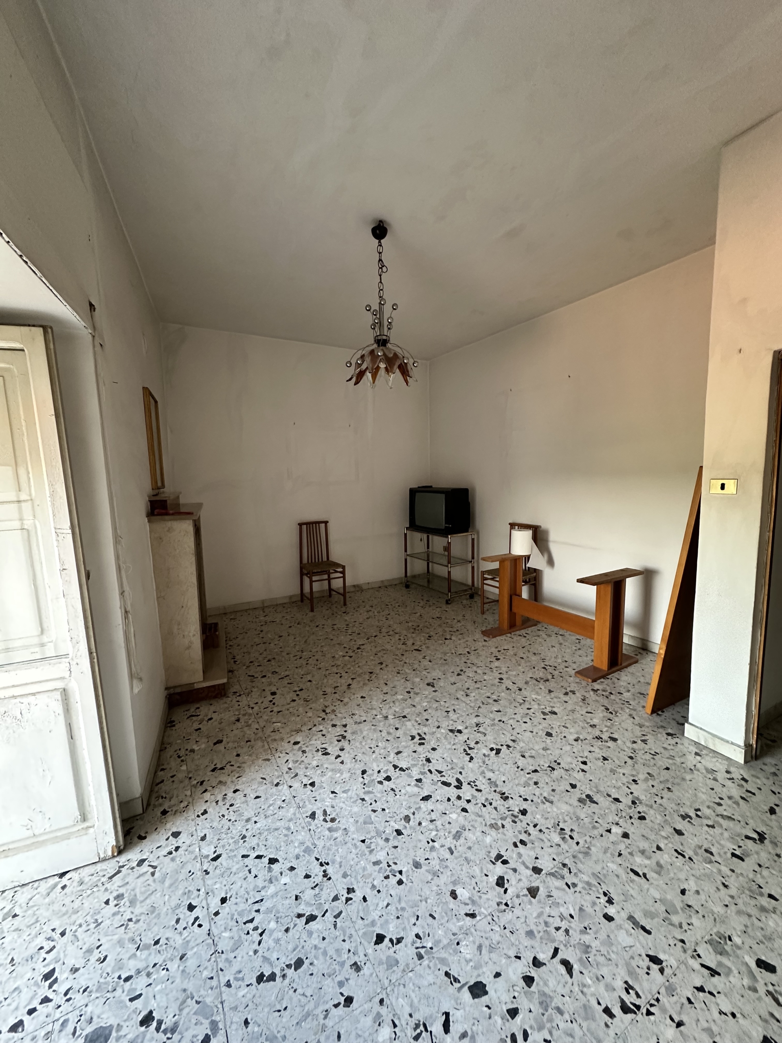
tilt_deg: -5.3
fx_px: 422
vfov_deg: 102.1
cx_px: 391
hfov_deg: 85.7
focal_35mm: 14
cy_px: 522
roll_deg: +0.9
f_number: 2.2
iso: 320
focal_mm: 2.22
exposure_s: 1/84
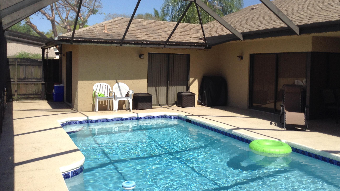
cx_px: 170
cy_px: 76
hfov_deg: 55.3
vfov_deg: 32.7
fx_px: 325
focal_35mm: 36
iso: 25
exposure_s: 1/724
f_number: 2.4
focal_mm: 3.3
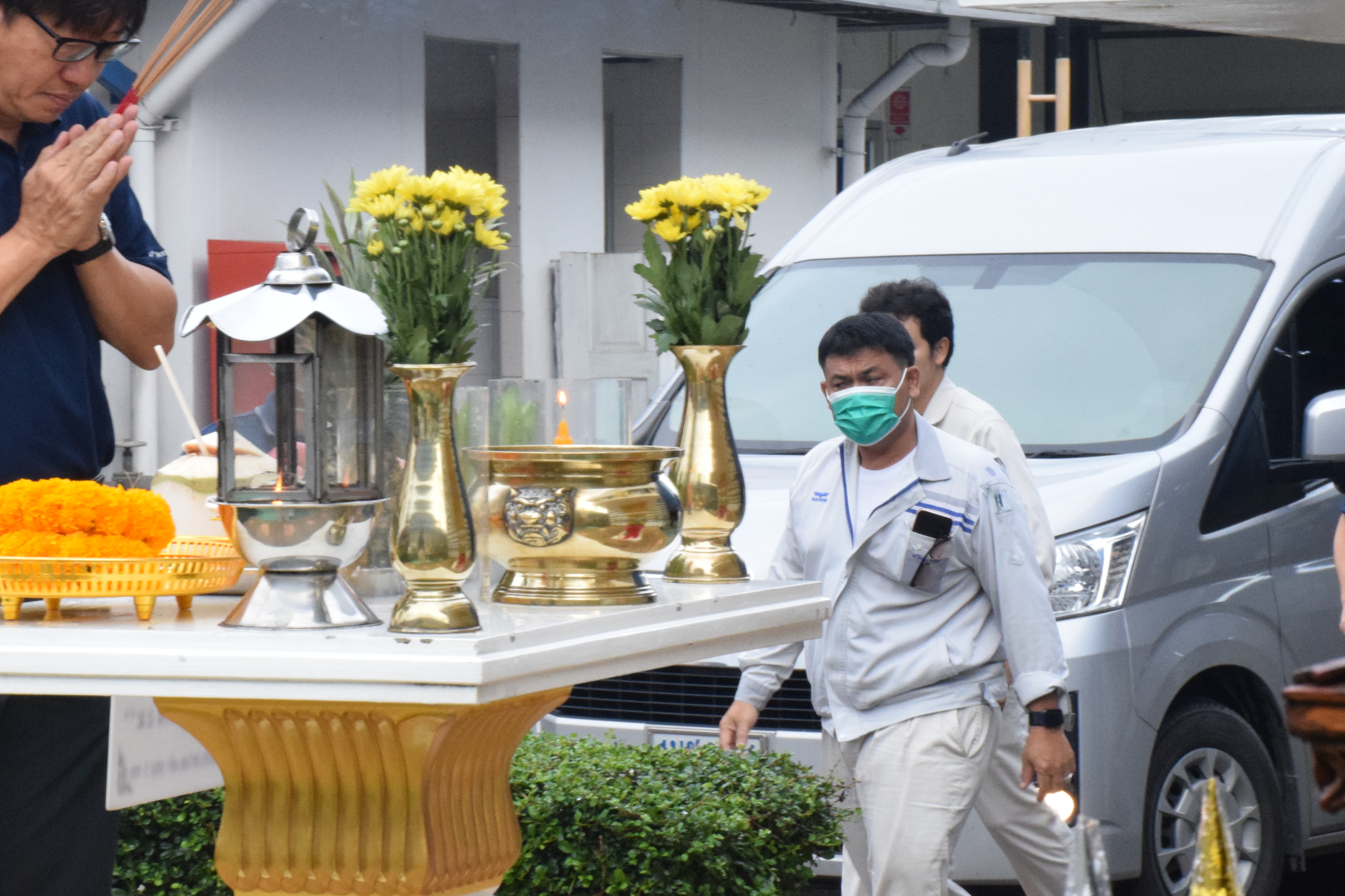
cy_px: 314
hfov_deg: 13.9
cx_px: 362
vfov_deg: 9.3
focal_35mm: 147
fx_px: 5492
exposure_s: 1/100
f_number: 25
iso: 2800
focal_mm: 66
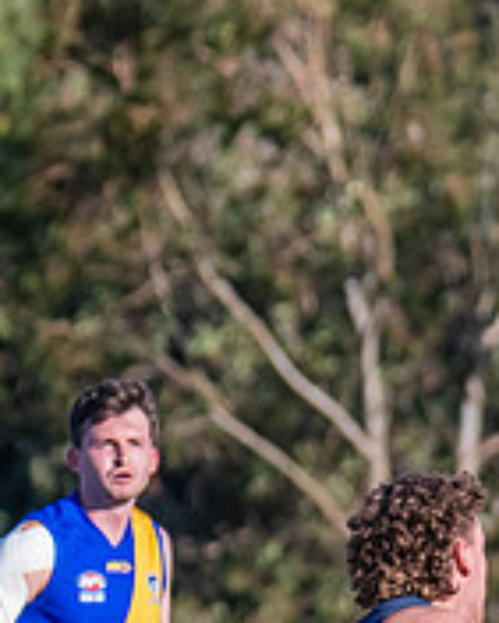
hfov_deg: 1.6
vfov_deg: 2.0
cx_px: 608
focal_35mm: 952
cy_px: 482
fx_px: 17559
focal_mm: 210
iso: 800
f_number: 6.3
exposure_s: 1/2000
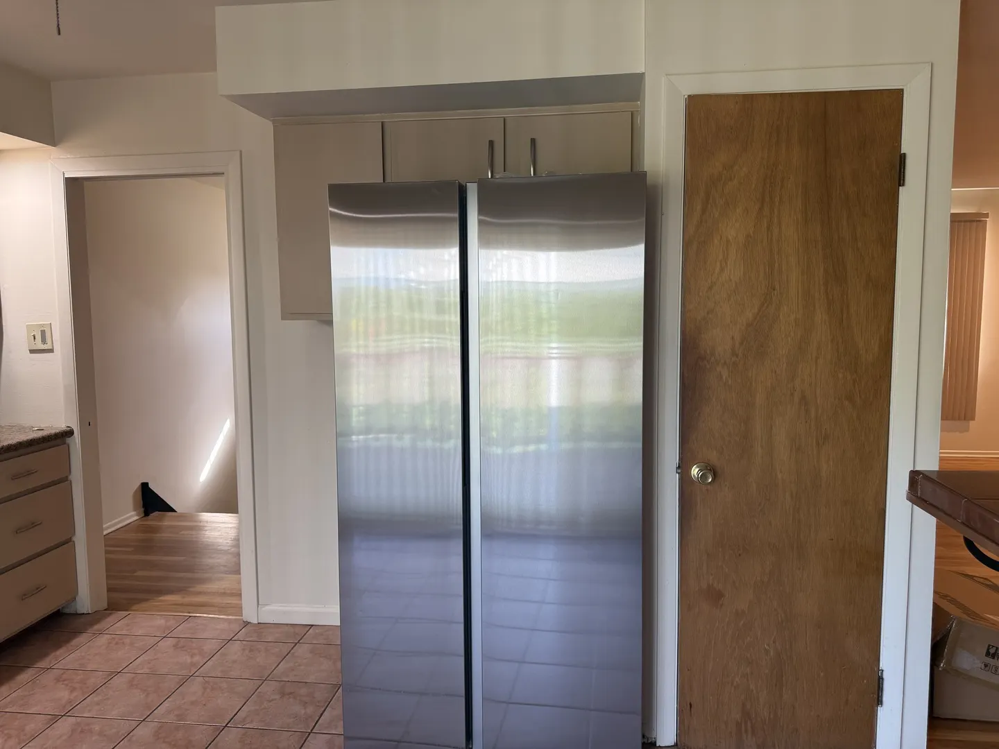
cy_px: 374
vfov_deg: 56.8
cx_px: 500
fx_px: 693
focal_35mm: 24
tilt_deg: -5.5
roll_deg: +0.5
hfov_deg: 71.6
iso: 100
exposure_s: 1/60
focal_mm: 6.76
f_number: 1.78
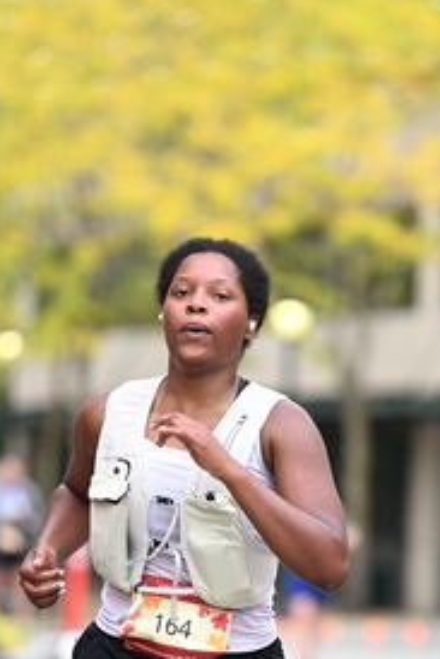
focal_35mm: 291
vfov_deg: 7.1
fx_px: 5328
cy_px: 457
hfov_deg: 4.7
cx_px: 302
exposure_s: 1/1600
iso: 640
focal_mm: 145
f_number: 2.8
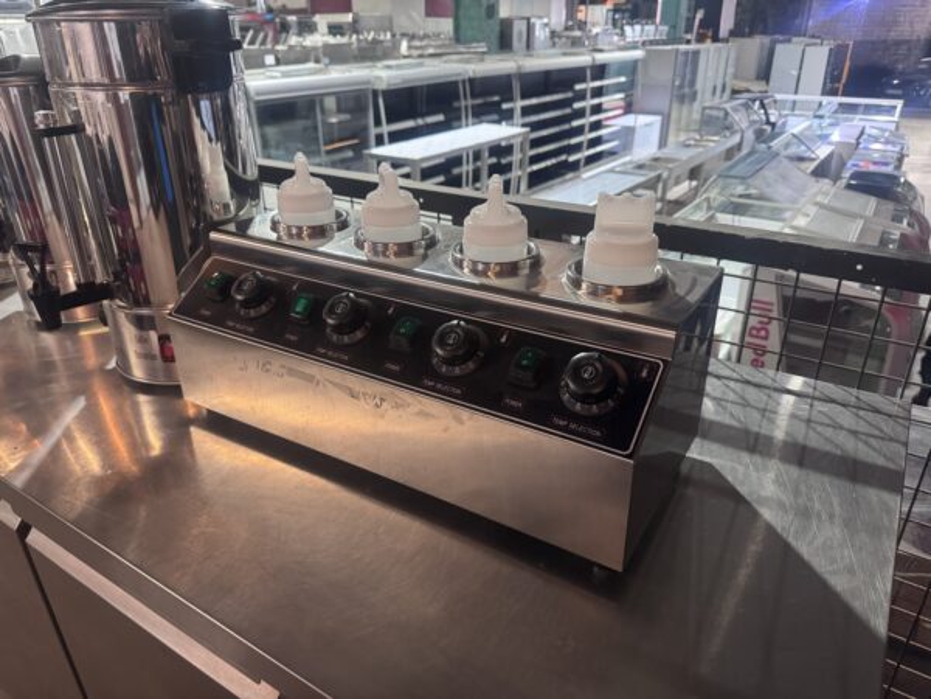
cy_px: 350
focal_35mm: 24
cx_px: 466
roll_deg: +1.1
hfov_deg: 71.6
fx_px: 645
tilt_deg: -25.7
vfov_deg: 56.8
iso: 500
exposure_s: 1/50
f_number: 1.78
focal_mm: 6.76
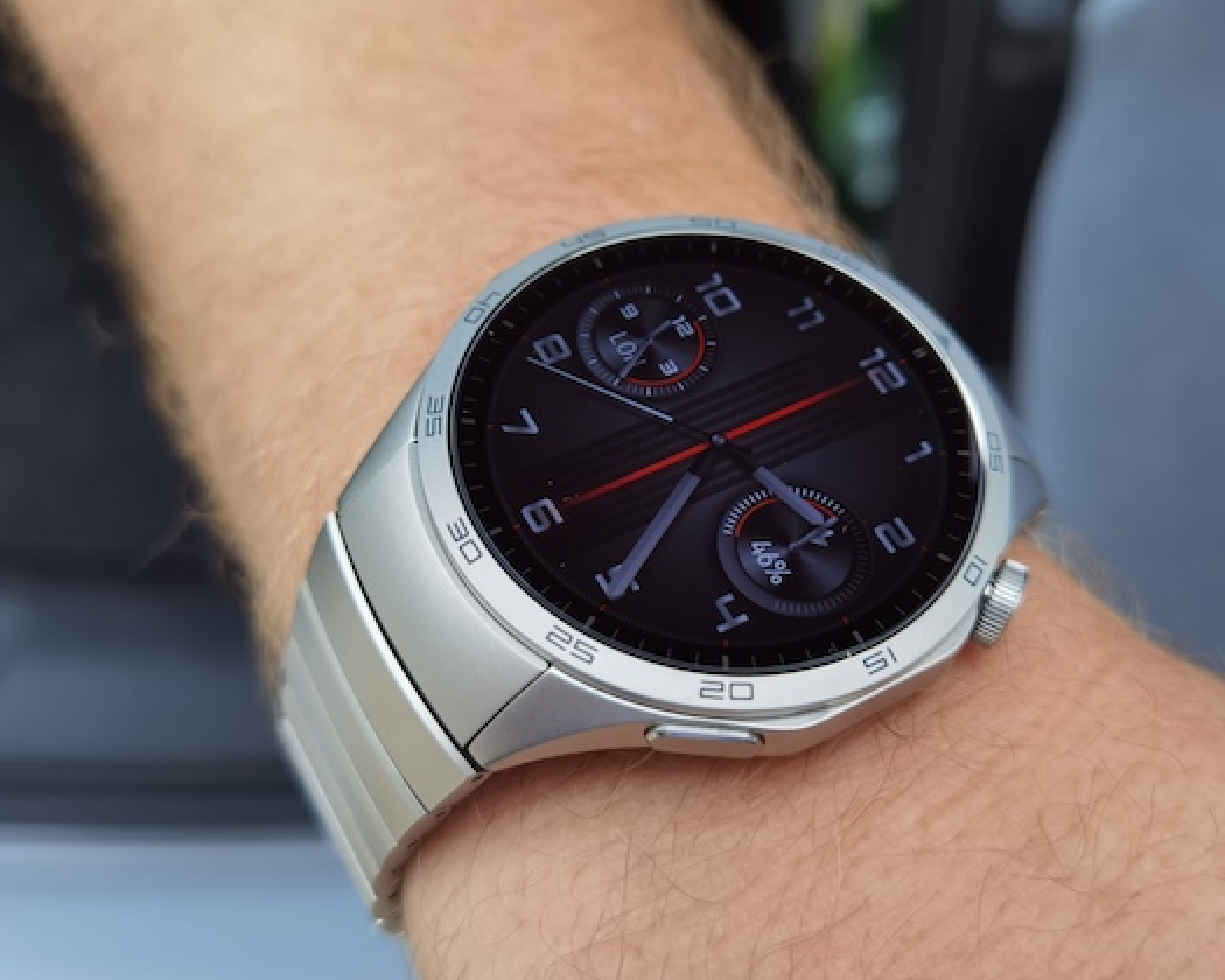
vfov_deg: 38.2
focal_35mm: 39
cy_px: 491
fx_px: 1414
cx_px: 629
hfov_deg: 46.8
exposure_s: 1/584
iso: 50
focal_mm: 6.71
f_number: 1.9
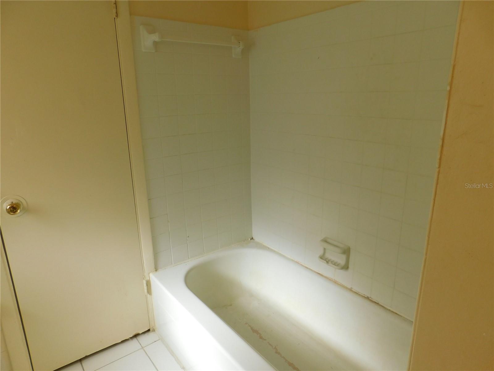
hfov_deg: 73.9
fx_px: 328
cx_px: 247
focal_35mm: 23
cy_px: 186
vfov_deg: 58.9
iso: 125
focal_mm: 4
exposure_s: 1/160
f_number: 3
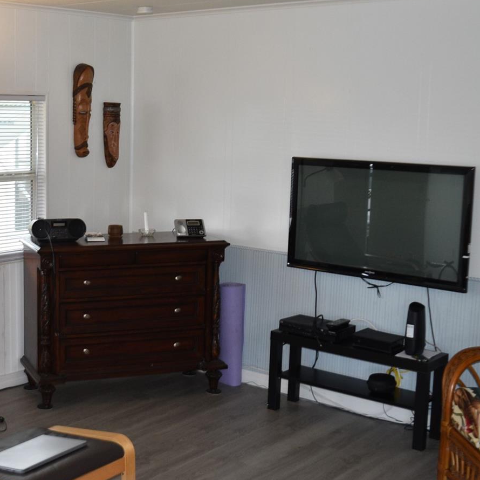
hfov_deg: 30.4
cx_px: 101
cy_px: 202
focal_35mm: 55
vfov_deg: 31.0
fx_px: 863
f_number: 5.6
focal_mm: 24
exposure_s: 1/125
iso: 800
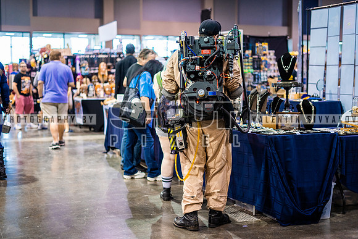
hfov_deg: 38.3
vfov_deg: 26.1
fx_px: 516
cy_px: 120
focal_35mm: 52
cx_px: 179
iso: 1000
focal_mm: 50
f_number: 1.8
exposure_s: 1/250
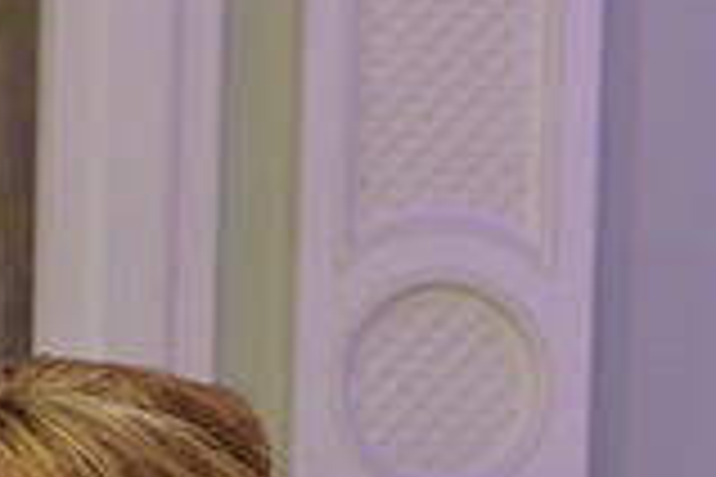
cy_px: 776
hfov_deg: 11.1
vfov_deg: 7.4
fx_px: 3619
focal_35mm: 182
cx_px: -63
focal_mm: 50
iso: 1600
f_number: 3.2
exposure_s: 1/125
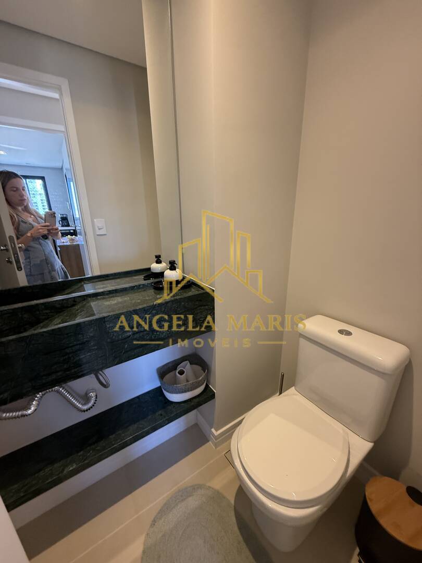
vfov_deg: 102.1
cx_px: 211
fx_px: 228
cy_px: 282
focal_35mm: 14
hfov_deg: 85.7
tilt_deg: -18.1
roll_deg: +0.8
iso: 320
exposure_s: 1/60
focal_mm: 2.22
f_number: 2.2
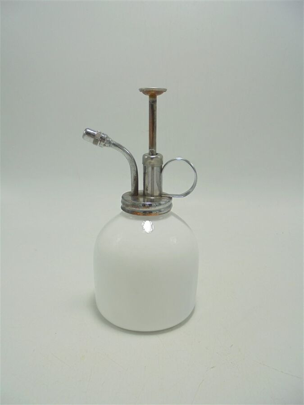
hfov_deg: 53.1
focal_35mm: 26
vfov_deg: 67.3
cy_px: 202
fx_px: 304
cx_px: 152
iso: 100
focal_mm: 4.6
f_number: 3.5
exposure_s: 1/125
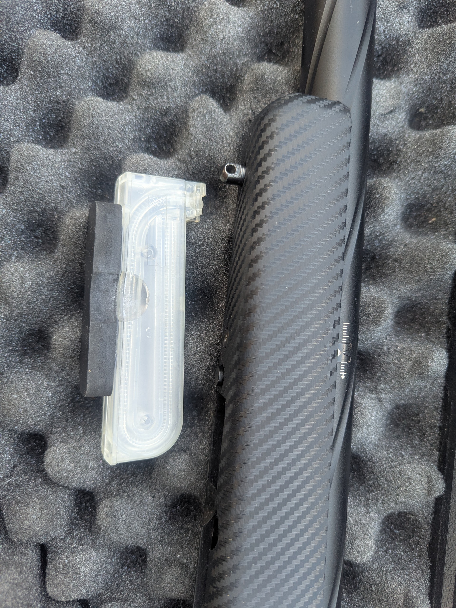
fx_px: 422
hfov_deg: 56.8
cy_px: 304
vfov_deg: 71.6
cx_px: 228
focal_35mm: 24
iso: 232
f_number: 1.85
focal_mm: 6.81
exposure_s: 1/178
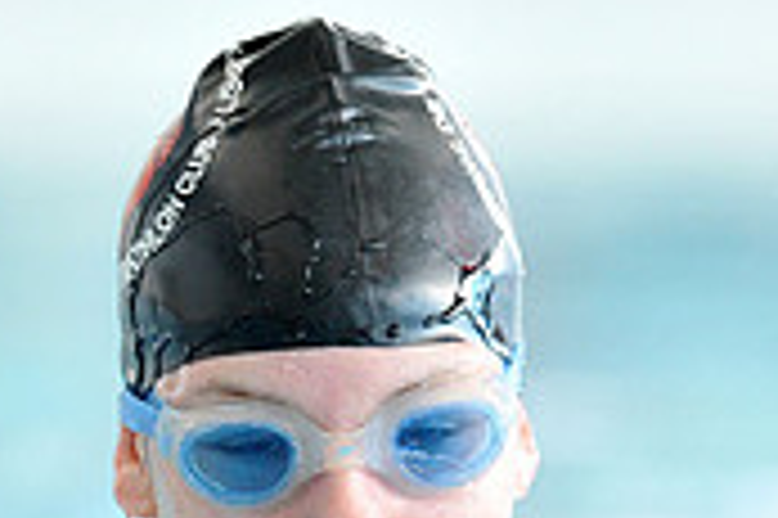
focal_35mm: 1007
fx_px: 21741
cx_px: 373
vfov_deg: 1.4
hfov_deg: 2.1
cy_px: 851
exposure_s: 1/400
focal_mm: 300
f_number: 4.5
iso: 2000
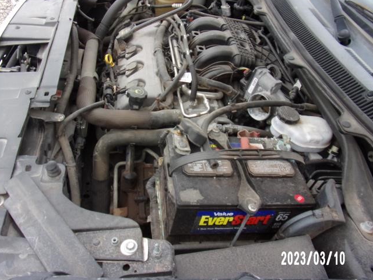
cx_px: 181
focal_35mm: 30
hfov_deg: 60.0
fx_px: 323
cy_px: 122
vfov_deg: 46.7
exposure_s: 1/80
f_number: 3.3
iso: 80
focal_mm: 4.3
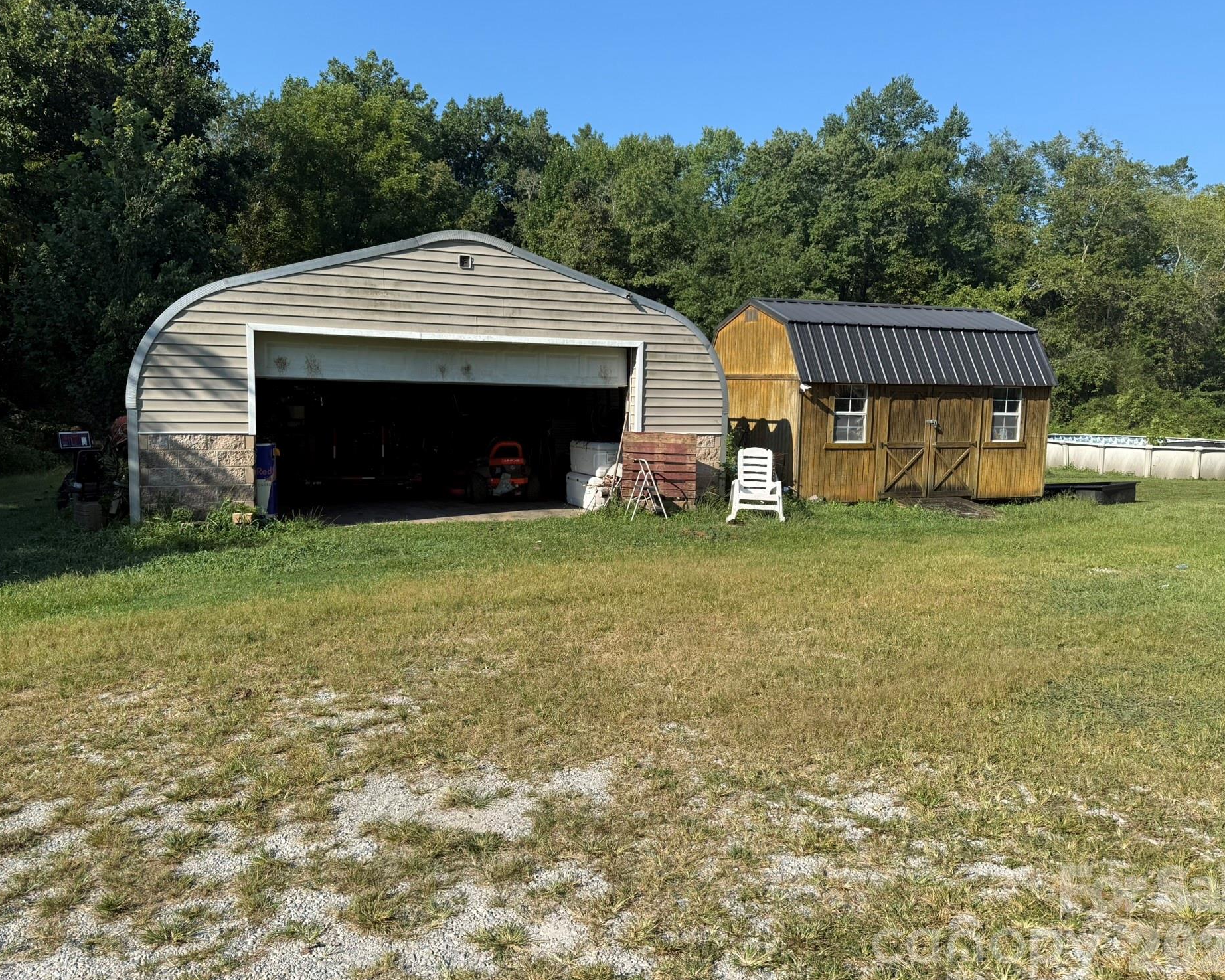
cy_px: 486
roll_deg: -0.8
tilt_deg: -7.0
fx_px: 943
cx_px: 592
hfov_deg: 66.0
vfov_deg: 54.9
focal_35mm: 26
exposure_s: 1/3279
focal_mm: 6.76
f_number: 1.78
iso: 80
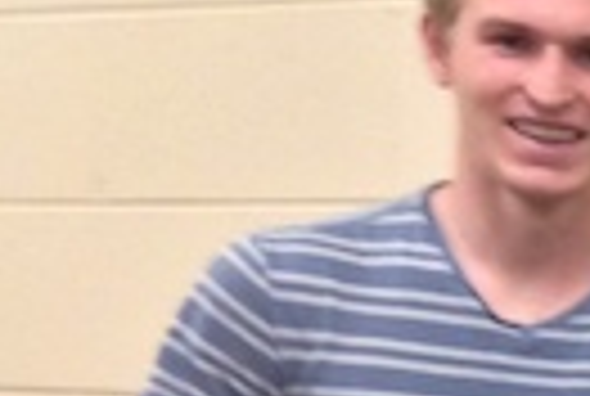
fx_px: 2792
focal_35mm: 170
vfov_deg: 8.0
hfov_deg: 10.3
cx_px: 1459
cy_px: 518
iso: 160
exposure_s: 1/20
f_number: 2.4
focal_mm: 4.12
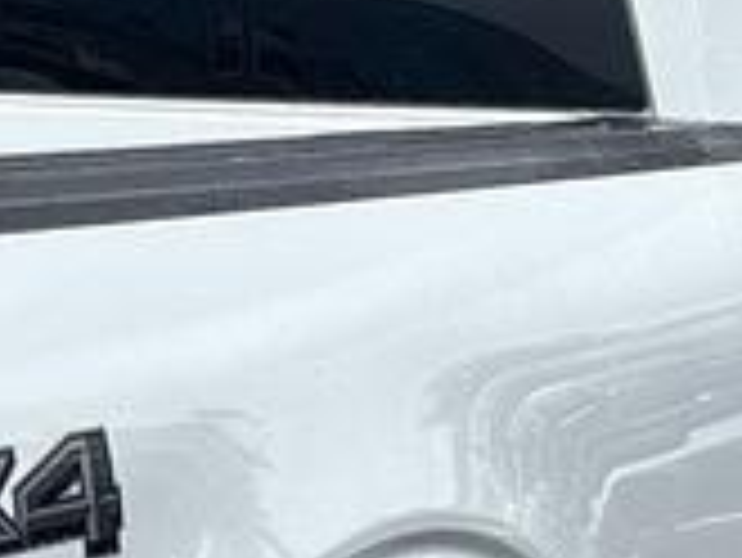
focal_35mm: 202
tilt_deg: -4.5
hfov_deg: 9.4
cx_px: -477
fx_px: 4333
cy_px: 360
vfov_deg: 7.4
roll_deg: -1.1
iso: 50
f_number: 1.6
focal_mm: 5.96
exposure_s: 1/1484
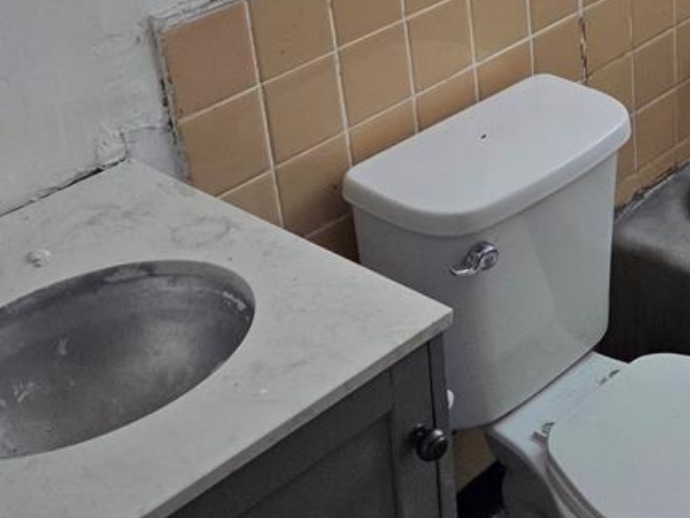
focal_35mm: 55
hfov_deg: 31.5
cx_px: 735
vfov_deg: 25.1
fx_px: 1096
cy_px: -21
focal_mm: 5.4
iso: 160
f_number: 1.8
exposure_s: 1/180
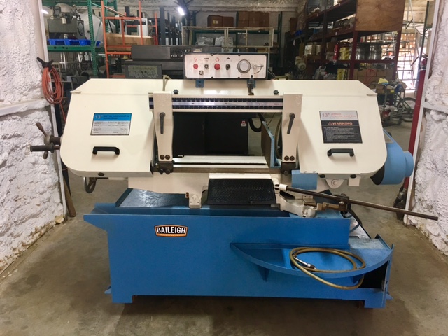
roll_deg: -1.3
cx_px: 224
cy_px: 168
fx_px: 375
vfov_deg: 48.2
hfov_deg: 61.7
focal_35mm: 29
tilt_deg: -16.2
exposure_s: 1/30
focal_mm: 4.15
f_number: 2.2
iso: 80
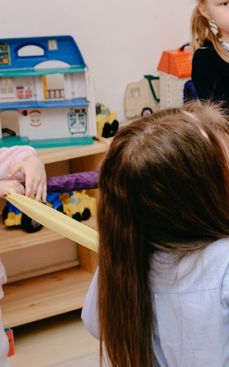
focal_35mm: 112
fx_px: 1118
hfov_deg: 10.9
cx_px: 413
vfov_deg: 18.5
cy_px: 95
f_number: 3.5
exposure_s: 1/160
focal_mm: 35
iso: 400
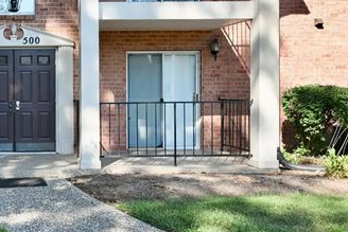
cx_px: 5
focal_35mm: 50
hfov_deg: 36.0
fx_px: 484
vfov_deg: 26.9
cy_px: 89
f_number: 6.3
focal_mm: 16
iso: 250
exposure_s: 1/200
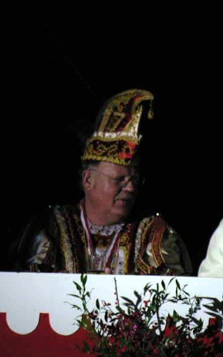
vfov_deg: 5.5
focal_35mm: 379
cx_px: 93
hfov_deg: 3.5
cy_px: 178
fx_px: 3686
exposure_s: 1/120
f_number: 4.6
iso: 200
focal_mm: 68
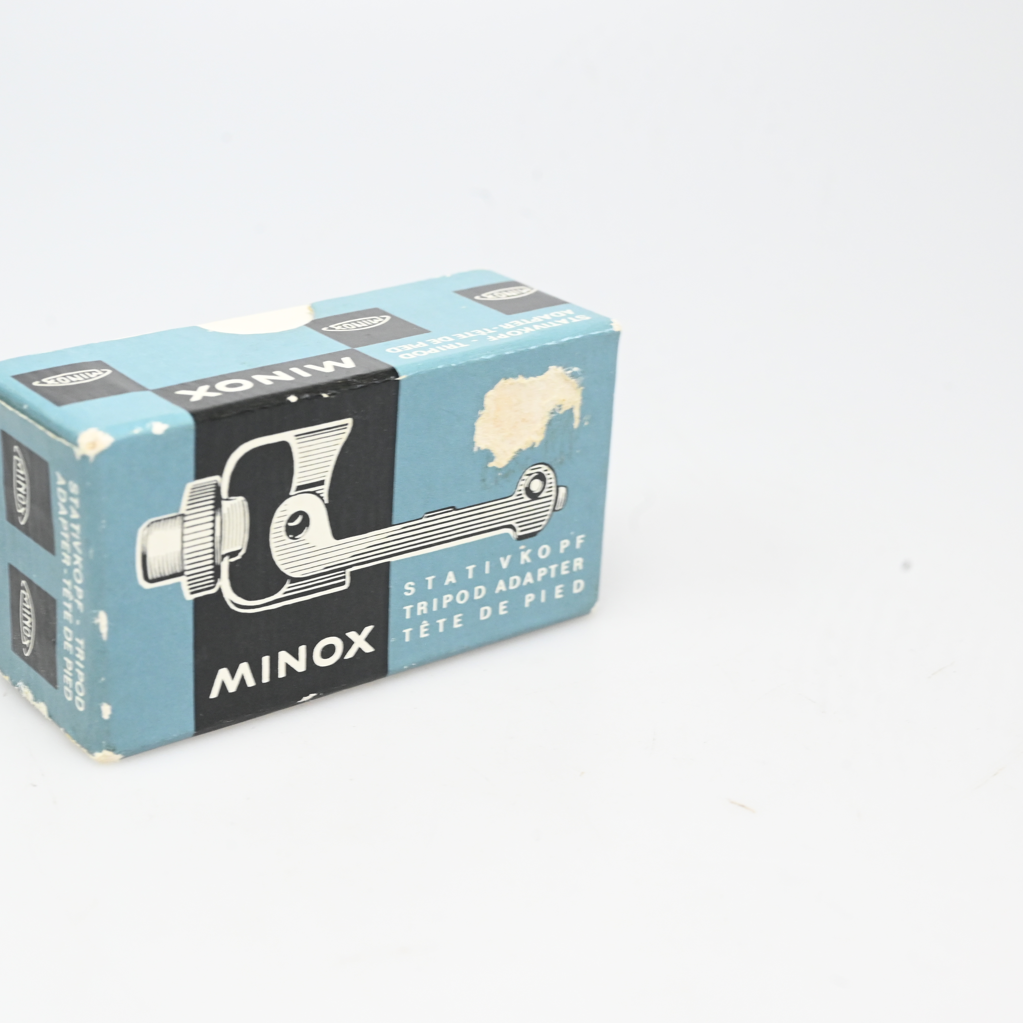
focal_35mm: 64
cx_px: 345
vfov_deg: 26.9
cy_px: 511
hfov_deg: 26.7
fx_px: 2140
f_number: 11
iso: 3200
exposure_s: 1/160
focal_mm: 50
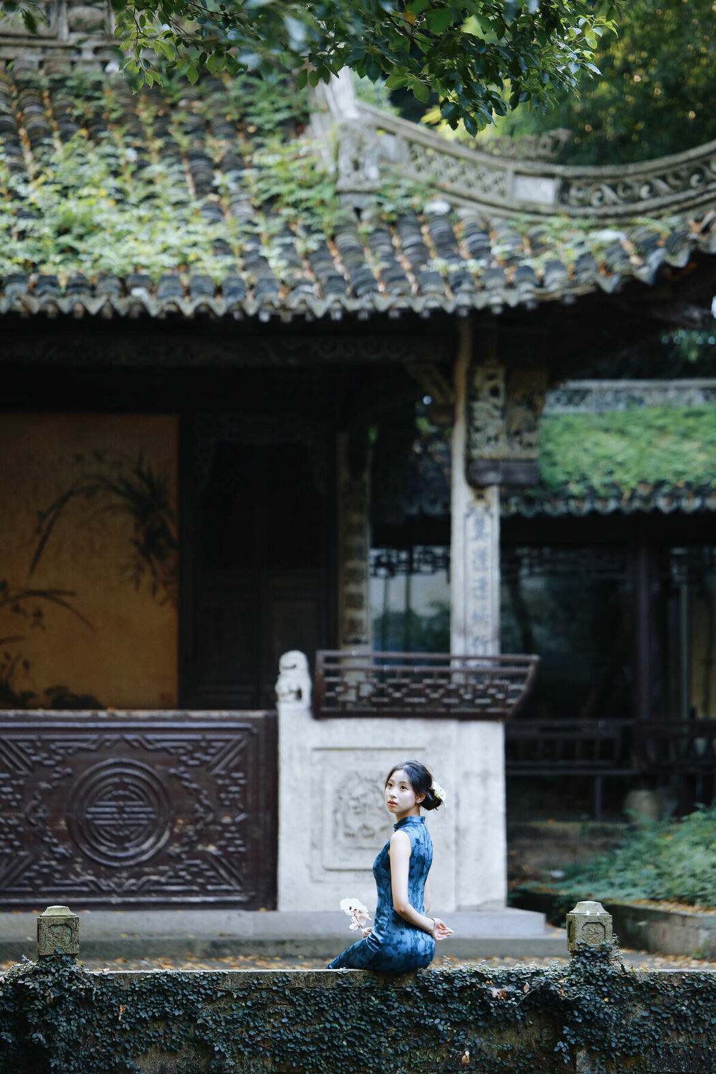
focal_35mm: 141
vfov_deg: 14.6
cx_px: 358
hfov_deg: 9.7
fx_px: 4206
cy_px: 537
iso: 1250
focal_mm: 142
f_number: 2.8
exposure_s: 1/200
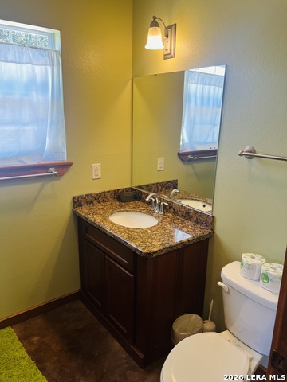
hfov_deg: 53.1
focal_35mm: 26
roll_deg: -1.2
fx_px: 287
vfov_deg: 67.3
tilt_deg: -14.2
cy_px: 191
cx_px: 144
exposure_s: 1/60
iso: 64
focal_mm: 5.7
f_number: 1.5
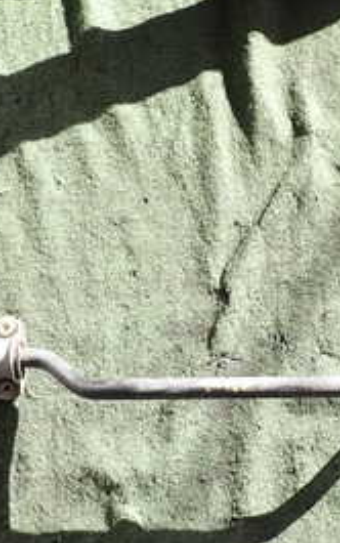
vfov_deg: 34.0
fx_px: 888
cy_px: 291
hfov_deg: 21.6
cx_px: 223
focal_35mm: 60
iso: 100
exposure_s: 1/125
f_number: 2.8
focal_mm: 4.5
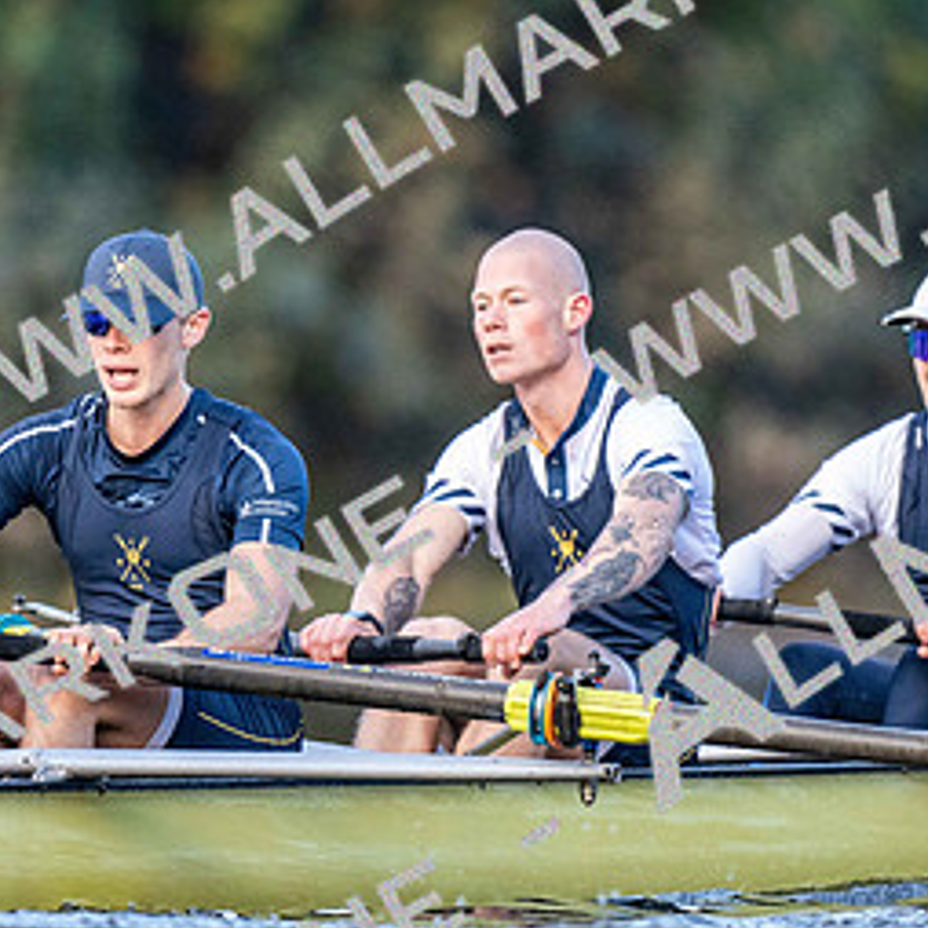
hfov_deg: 1.5
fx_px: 35274
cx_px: 325
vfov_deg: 1.5
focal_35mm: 1163
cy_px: 466
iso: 3200
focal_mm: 600
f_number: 4
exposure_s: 1/2500
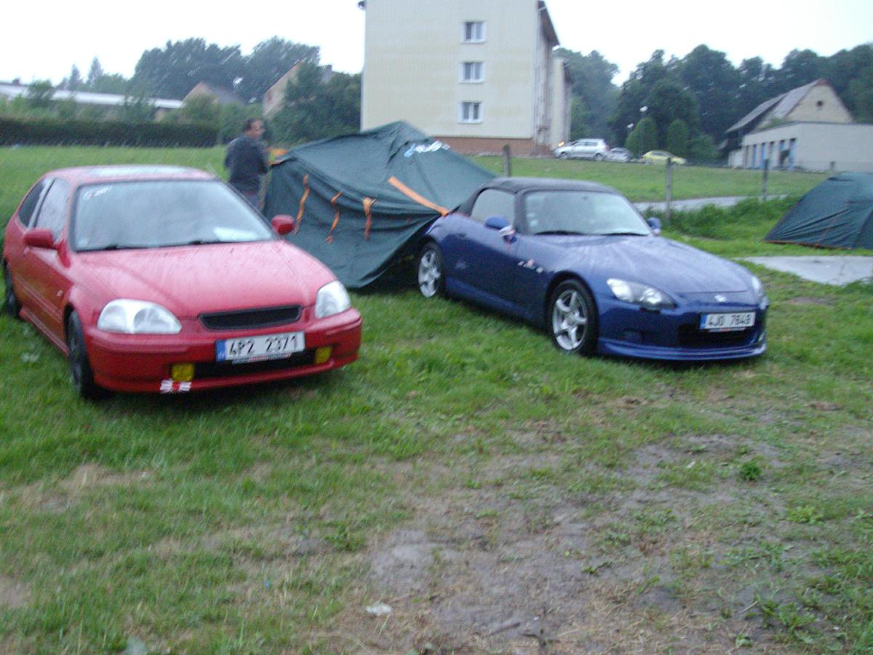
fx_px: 908
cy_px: 328
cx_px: 436
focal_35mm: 36
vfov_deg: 39.7
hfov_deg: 51.4
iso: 320
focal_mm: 6
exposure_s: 1/8
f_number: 2.7
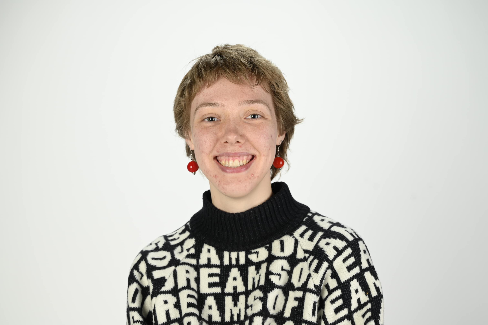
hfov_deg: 41.9
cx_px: 244
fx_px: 637
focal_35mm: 47
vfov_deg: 28.6
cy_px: 162
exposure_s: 1/125
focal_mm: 47
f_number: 5.6
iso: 200
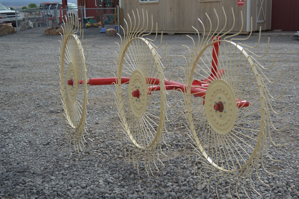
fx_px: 382
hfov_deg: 42.6
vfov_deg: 29.2
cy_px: 98
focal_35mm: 46
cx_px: 173
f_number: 4.2
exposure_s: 1/800
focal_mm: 26
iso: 100
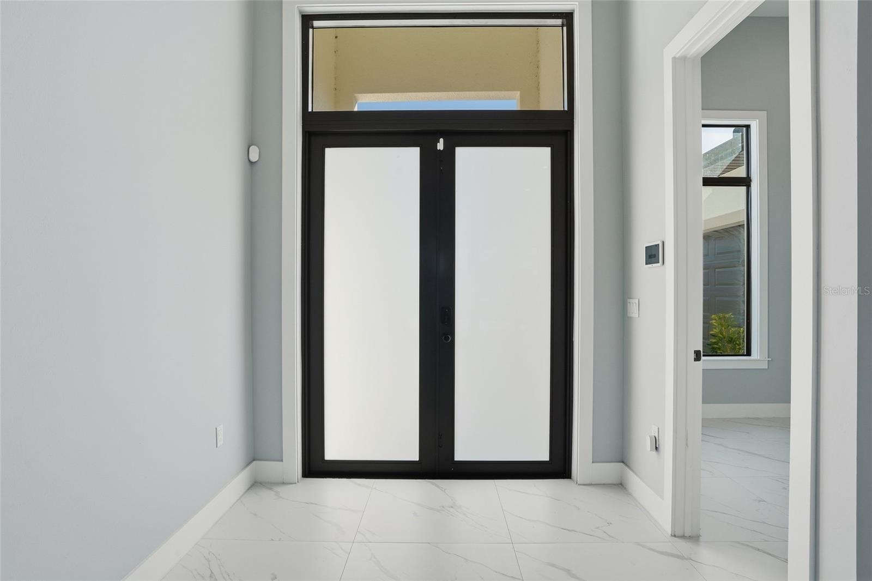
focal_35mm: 19
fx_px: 460
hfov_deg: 86.9
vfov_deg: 64.5
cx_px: 436
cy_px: 290
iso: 400
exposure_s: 1/1600
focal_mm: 19
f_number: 9
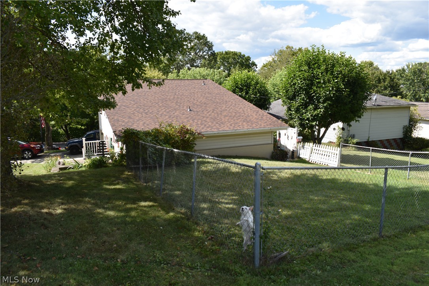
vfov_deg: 47.9
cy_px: 143
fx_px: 322
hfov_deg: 67.4
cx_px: 214
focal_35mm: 27
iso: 100
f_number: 7.1
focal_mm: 18
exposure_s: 1/200
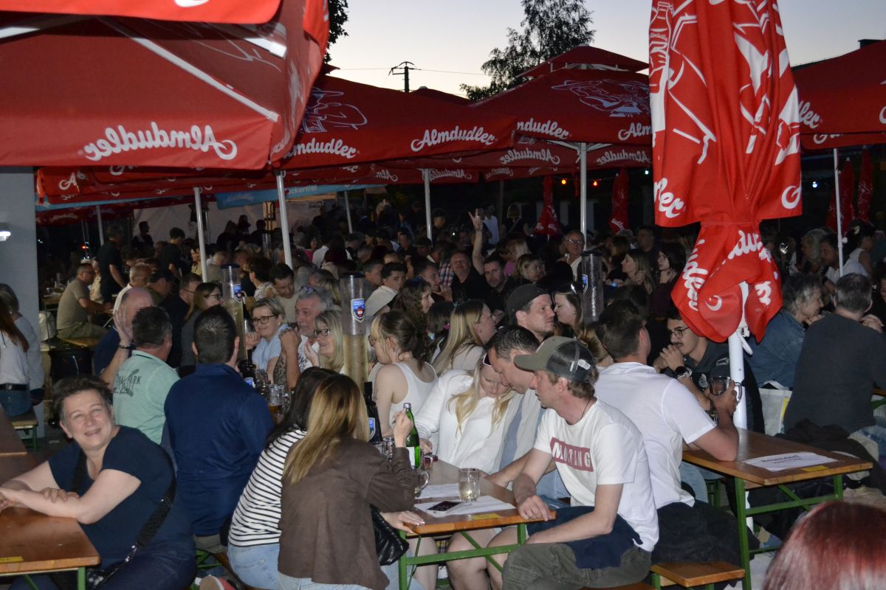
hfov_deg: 38.9
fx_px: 1255
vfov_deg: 26.5
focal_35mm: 51
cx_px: 443
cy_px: 295
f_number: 5
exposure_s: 1/60
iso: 3200
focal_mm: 34
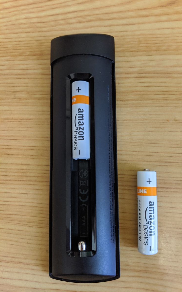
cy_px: 145
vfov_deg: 64.6
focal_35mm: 29
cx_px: 109
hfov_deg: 42.9
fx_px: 230
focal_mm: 4.44
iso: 322
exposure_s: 1/25
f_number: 1.8
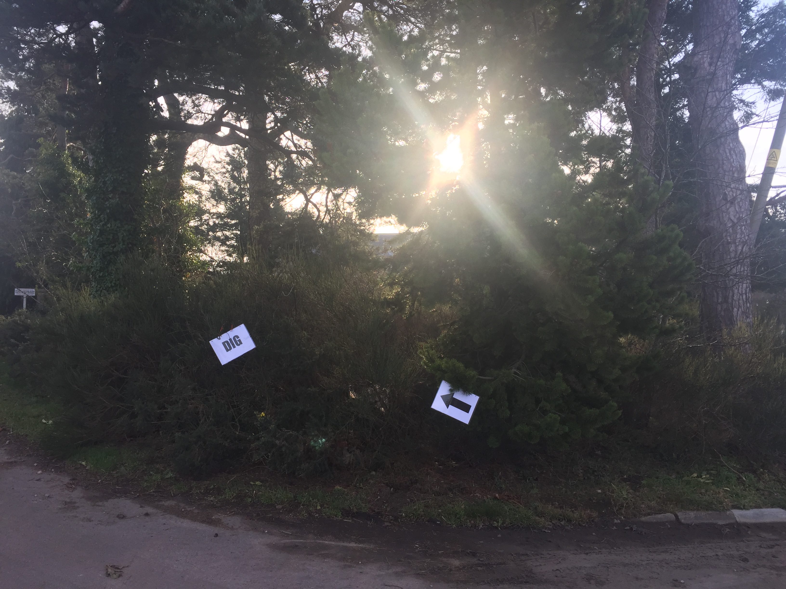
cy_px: 294
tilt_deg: +1.7
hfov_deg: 61.7
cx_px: 393
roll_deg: -1.3
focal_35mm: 29
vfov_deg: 48.2
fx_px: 658
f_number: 2.2
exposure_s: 1/373
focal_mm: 4.15
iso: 32
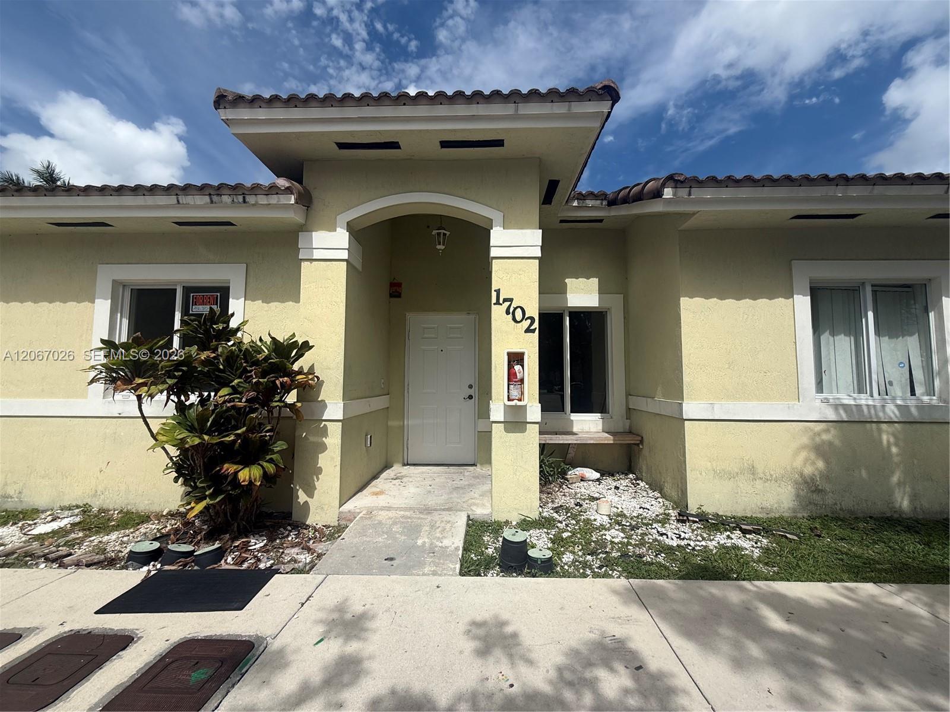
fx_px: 384
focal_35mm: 14
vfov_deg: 85.7
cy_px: 356
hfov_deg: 102.1
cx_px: 475
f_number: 2.2
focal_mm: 2.22
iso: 50
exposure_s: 1/4149
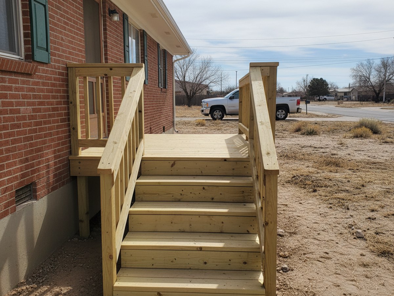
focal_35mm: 23
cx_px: 197
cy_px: 148
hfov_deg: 73.9
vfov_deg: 58.9
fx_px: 262
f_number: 1.8
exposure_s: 1/979
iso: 291
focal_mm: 6.4
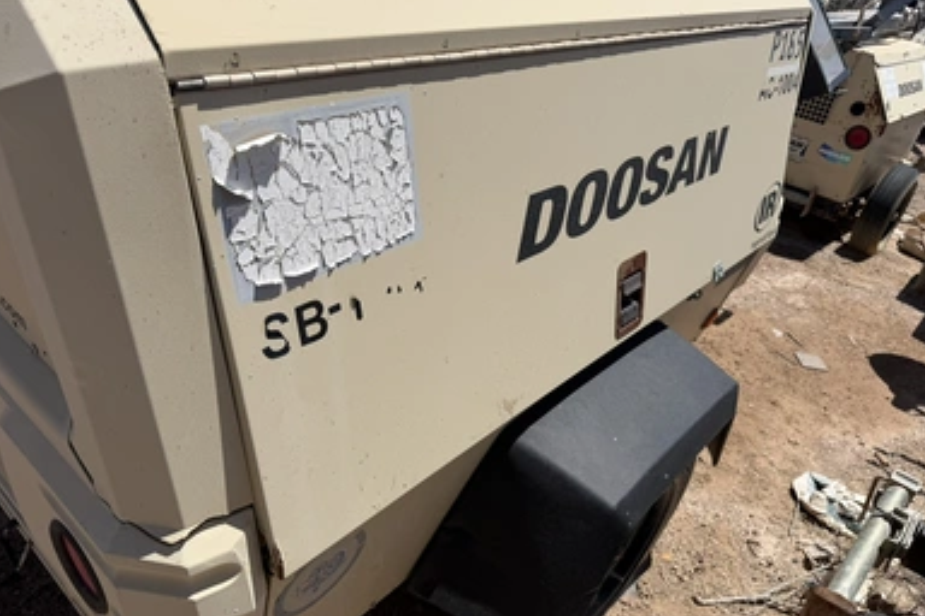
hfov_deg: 69.4
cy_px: 351
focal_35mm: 26
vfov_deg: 49.4
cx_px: 462
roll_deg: -10.5
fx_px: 668
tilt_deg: -31.8
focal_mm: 6.76
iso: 80
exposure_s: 1/8130
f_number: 1.78
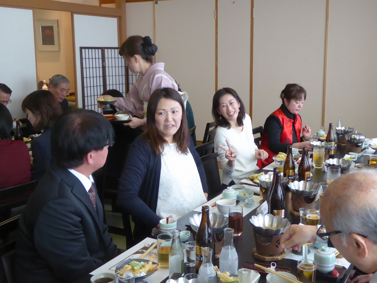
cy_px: 142
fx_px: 501
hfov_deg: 41.2
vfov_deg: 31.5
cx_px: 188
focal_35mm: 46
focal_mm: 7.8
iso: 800
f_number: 3.9
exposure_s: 1/125
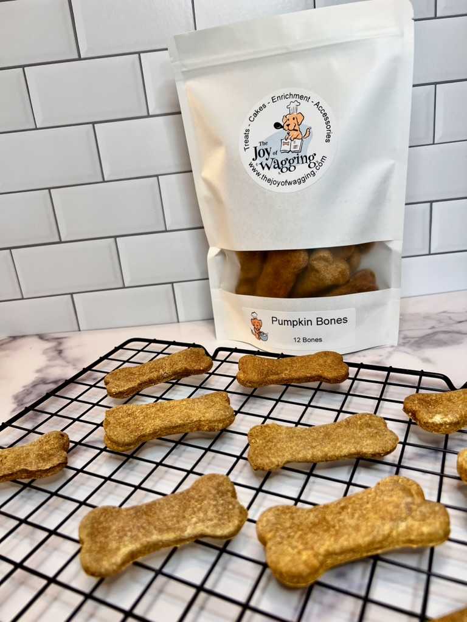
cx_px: 234
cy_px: 311
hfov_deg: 53.1
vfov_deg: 67.3
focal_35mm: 26
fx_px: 468
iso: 100
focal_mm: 5.7
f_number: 1.5
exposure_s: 1/120
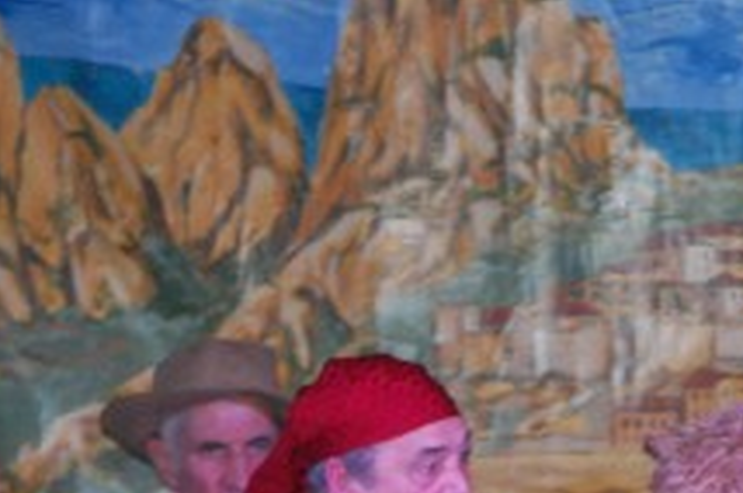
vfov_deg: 3.3
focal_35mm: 414
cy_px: 741
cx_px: 847
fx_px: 8532
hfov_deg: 5.0
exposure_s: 1/60
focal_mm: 92
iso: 1250
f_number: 4.5
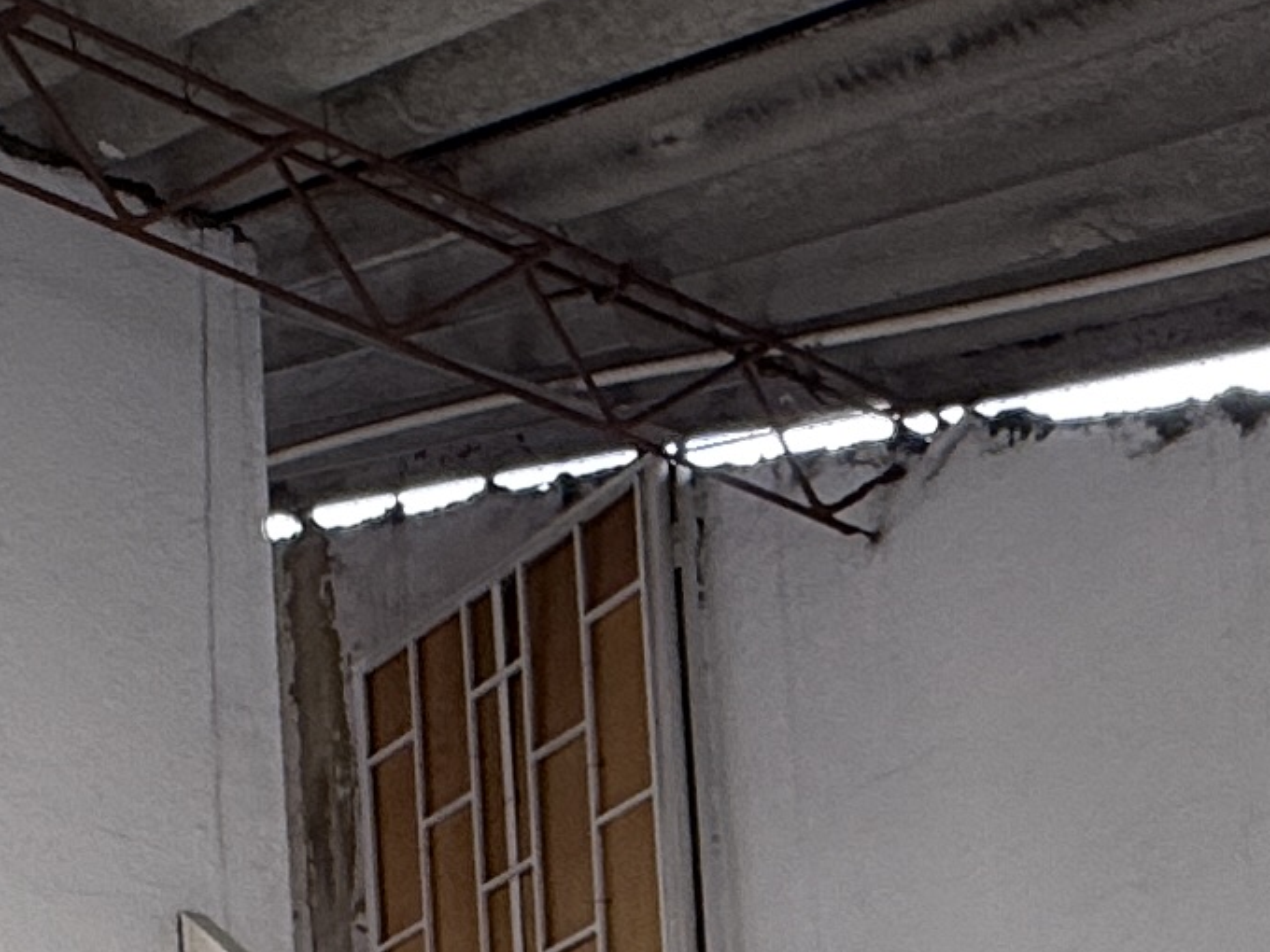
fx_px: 3045
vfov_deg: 14.5
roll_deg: +2.2
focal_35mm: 83
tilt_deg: +6.2
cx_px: 430
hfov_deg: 23.5
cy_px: 1936
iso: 50
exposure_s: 1/99
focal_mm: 2.22
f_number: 2.2
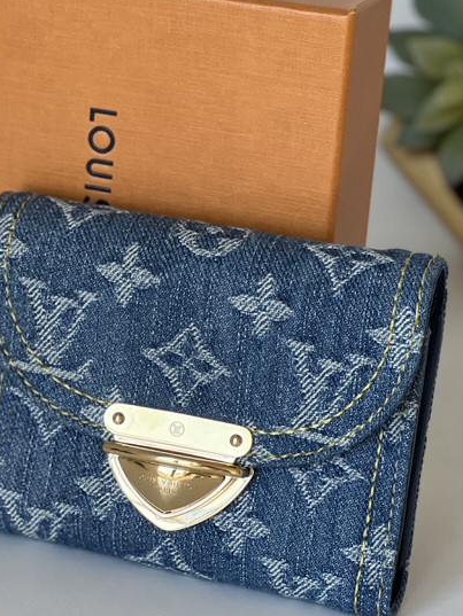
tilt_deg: -16.6
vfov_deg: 15.3
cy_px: 234
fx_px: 2300
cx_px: 214
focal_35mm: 129
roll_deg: -5.6
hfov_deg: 11.5
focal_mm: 9
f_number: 2.8
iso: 200
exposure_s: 1/121
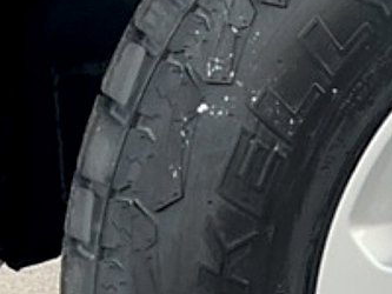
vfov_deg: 10.2
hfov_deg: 12.5
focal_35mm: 144
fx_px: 1631
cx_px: 716
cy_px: 276
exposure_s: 1/137
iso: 16
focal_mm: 3
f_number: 1.8
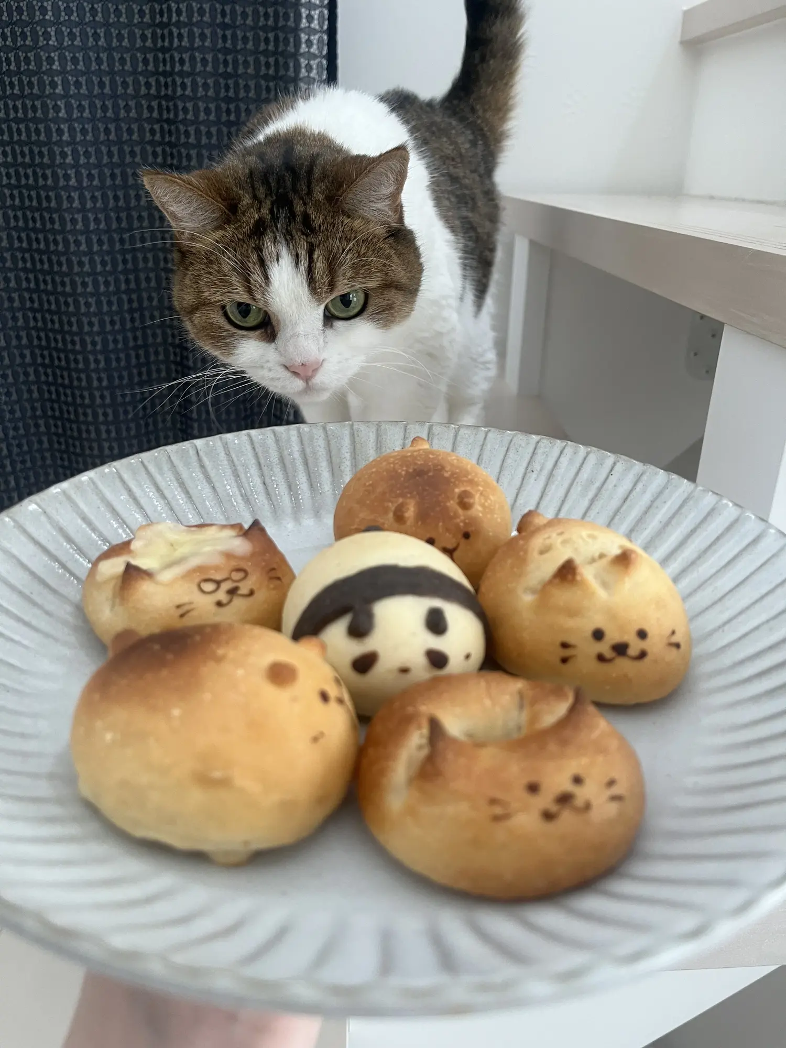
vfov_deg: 67.3
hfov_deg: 53.1
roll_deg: -1.2
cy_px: 524
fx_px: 787
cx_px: 393
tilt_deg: -25.4
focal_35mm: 26
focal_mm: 5.1
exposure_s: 1/87
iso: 125
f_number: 1.6
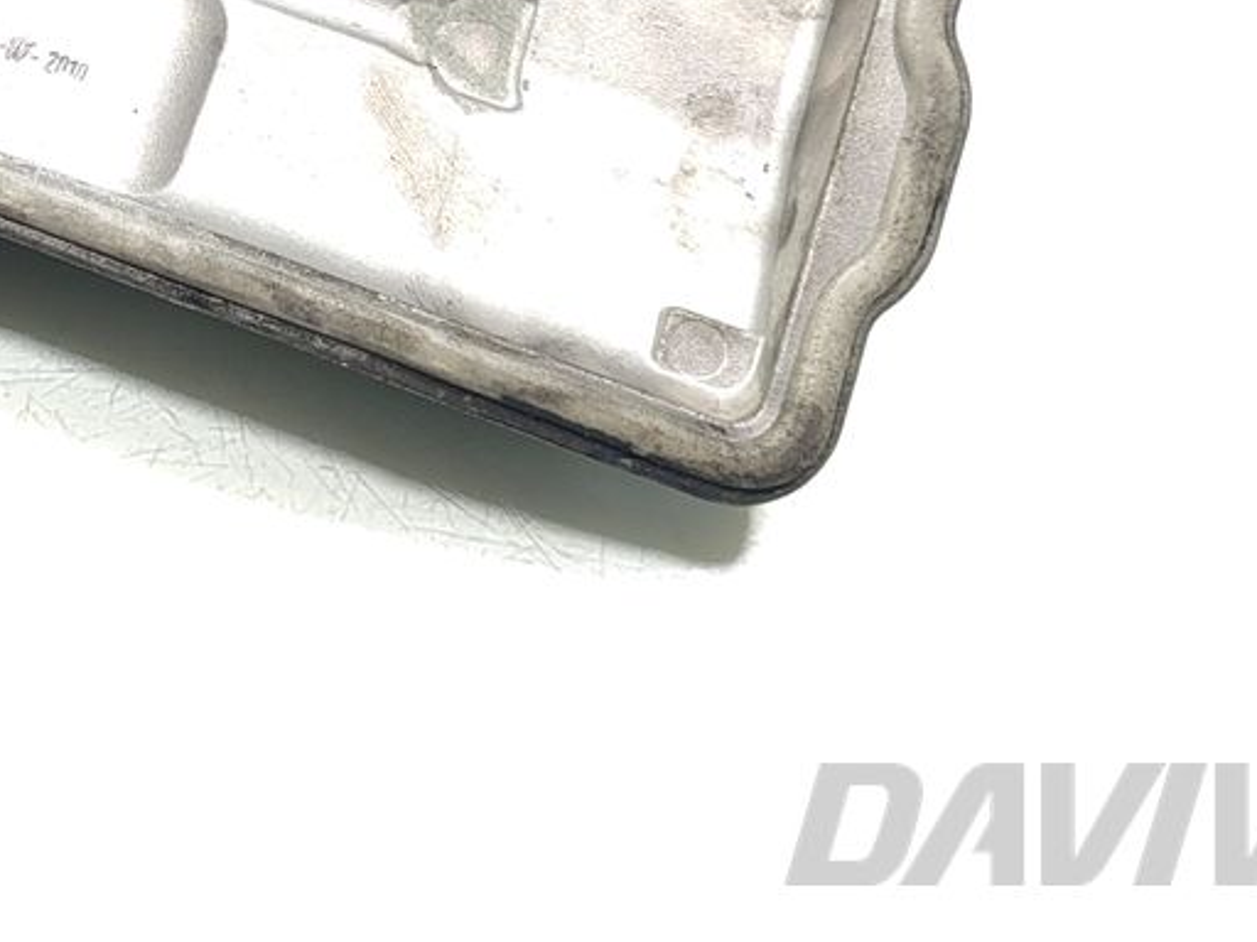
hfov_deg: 29.4
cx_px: -86
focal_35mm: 60
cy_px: -218
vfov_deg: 22.3
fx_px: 2179
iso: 250
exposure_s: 1/100
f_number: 1.89
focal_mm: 5.89
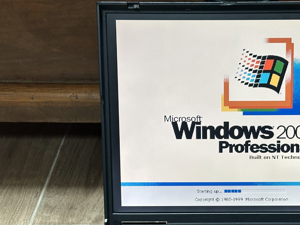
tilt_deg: -30.6
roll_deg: +0.3
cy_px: 197
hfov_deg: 21.1
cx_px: 224
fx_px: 797
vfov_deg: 15.9
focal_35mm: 92
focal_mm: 6.86
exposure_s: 1/60
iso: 125
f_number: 1.78
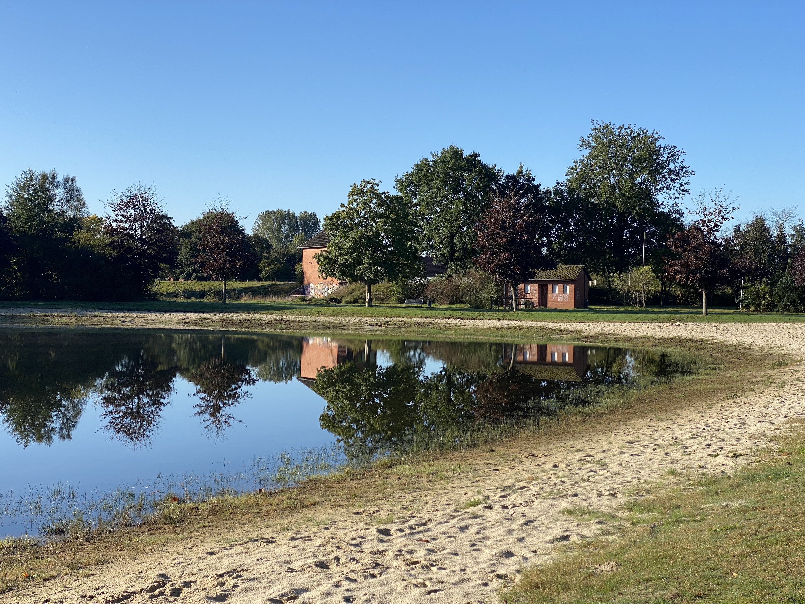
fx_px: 1209
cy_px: 302
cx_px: 402
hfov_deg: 36.8
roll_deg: -1.6
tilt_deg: +0.4
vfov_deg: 28.0
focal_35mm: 52
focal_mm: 6
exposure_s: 1/1261
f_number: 2
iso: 20
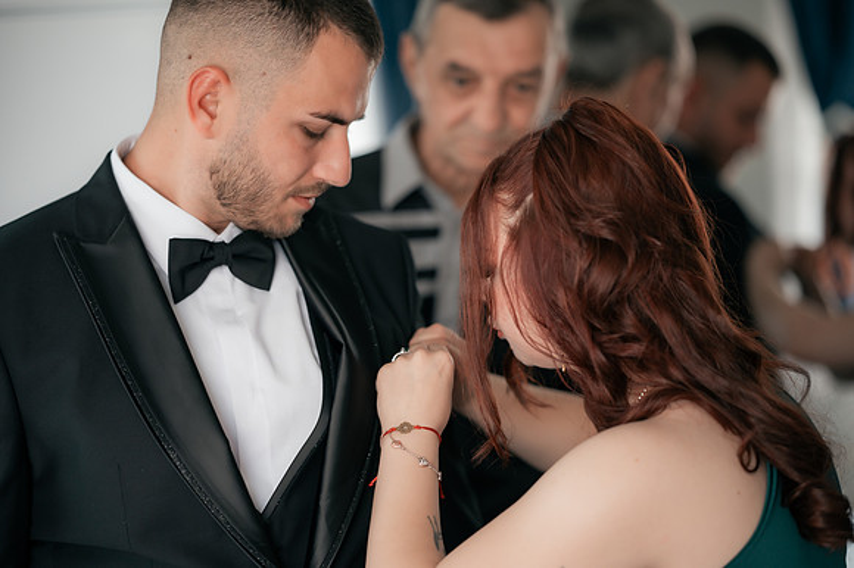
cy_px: 284
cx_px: 427
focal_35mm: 85
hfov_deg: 23.9
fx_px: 2015
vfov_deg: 16.1
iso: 800
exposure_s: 1/250
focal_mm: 85
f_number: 2
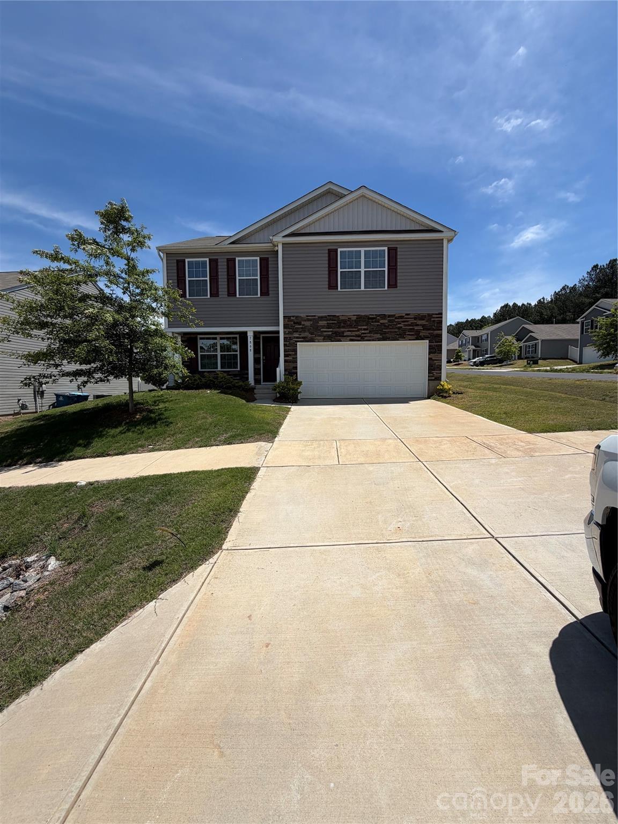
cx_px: 309
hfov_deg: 85.7
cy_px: 412
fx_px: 333
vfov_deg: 102.1
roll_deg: +0.1
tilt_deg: -4.0
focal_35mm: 14
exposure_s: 1/1464
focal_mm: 2.22
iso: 20
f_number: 2.2
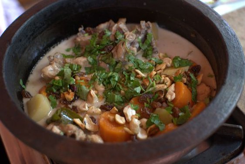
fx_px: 358
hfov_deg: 37.8
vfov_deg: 25.8
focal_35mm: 52
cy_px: 82
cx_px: 122
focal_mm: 35
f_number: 3.5
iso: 400
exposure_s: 1/50
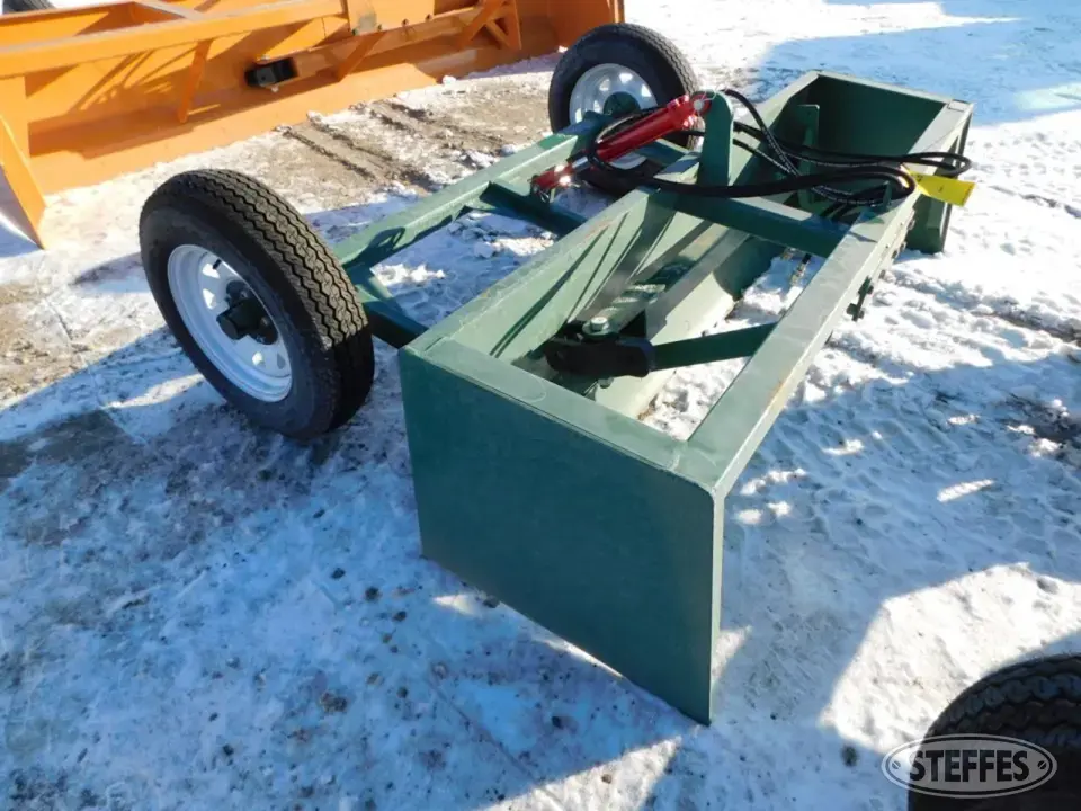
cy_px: 406
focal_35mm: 23
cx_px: 540
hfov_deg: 73.9
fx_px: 718
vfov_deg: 58.9
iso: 125
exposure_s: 1/800
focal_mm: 4
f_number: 3
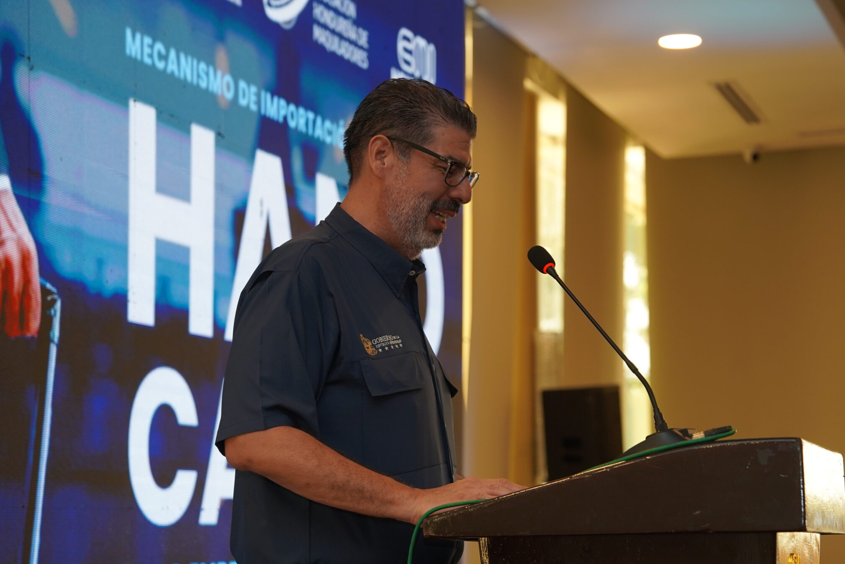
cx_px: 487
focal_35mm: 89
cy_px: 300
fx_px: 2089
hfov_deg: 22.8
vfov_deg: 15.4
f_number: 4
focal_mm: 70
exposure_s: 1/160
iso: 640
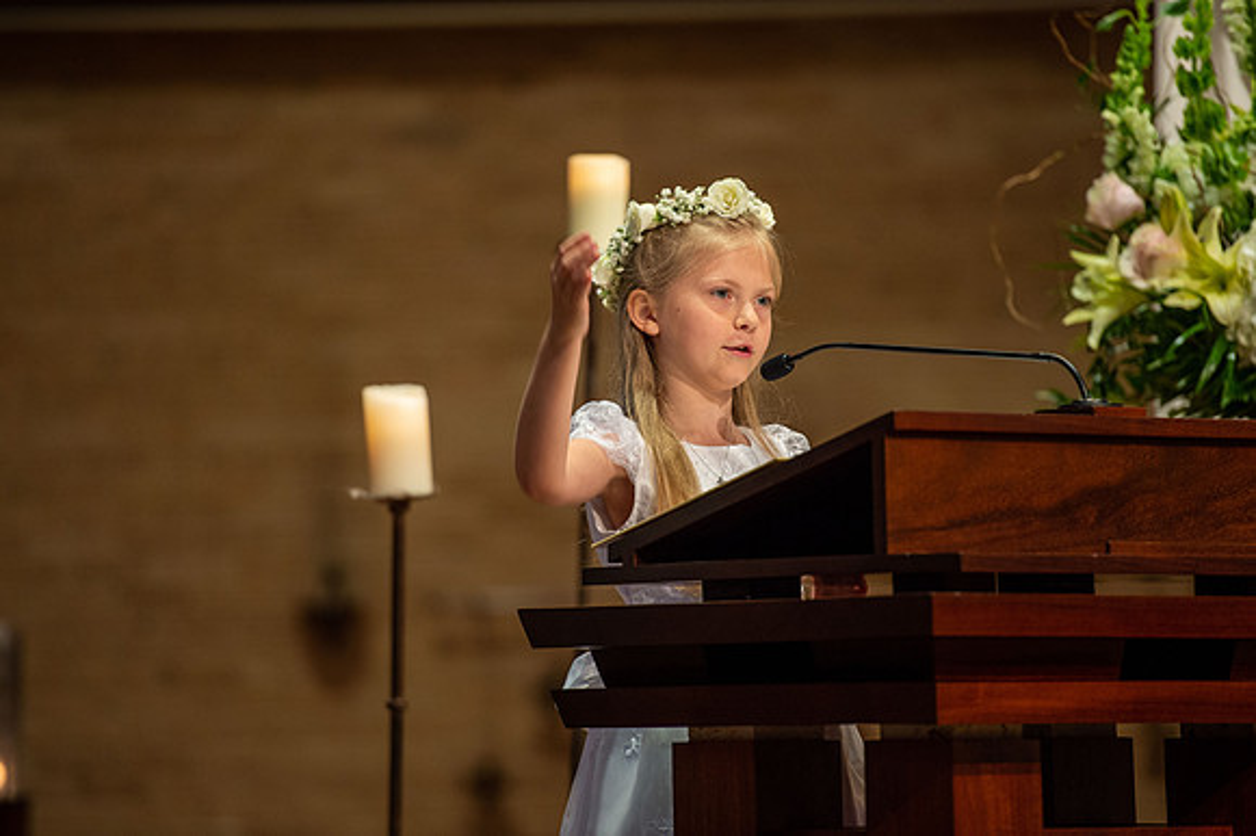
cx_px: 628
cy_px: 418
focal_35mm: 200
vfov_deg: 6.9
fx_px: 6974
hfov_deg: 10.3
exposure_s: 1/125
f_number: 3.2
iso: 1600
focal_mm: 200
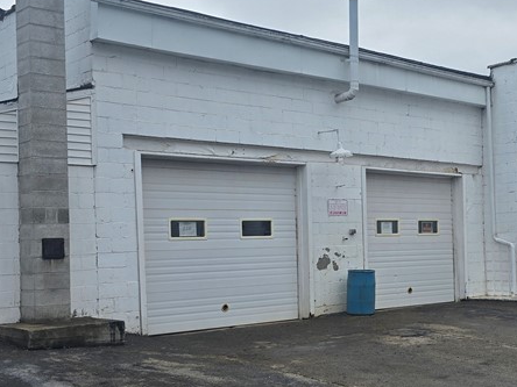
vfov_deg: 27.5
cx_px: 422
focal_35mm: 53
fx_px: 792
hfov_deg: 34.9
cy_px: 224
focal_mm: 6.3
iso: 12
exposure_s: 1/612
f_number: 1.7
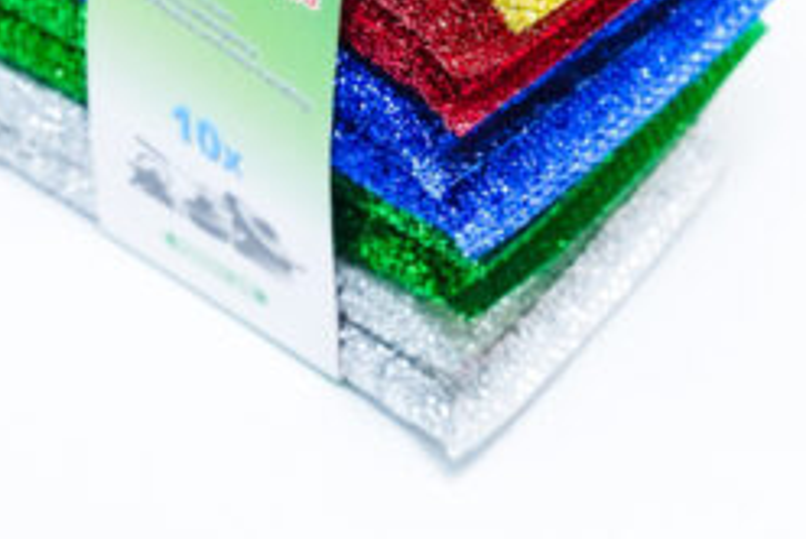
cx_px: 393
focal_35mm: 175
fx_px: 3923
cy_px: -166
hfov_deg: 11.7
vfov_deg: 7.8
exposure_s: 1/200
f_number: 8
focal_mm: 62
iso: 3200
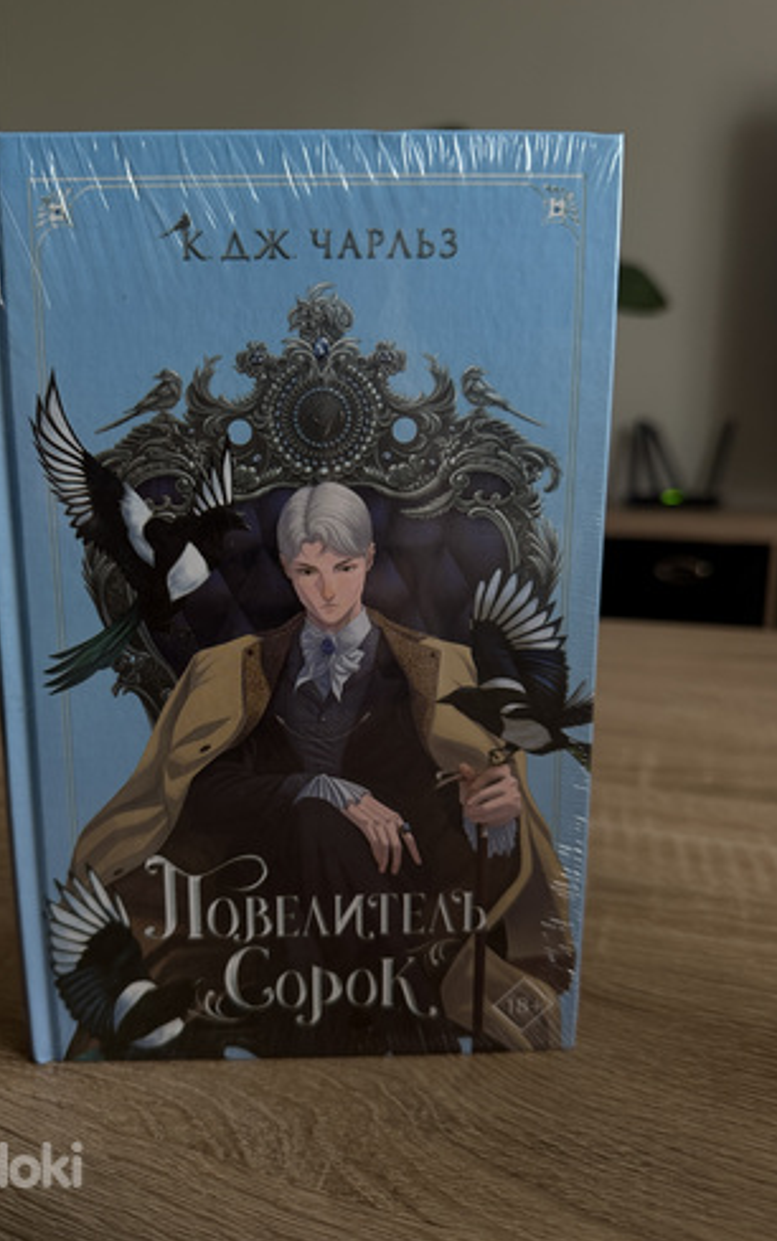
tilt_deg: -10.9
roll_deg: +0.4
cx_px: 306
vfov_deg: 70.4
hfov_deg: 47.3
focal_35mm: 26
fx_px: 880
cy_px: 619
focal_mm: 6.76
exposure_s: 1/50
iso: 125
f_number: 1.78
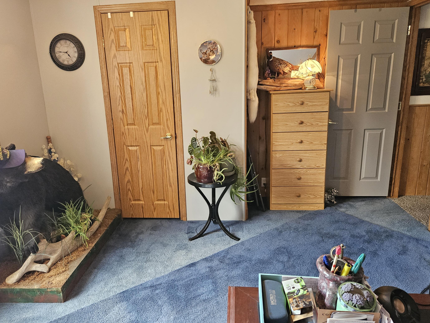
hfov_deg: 69.4
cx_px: 206
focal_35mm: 25
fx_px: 311
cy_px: 155
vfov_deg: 54.9
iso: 500
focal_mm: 5.4
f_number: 1.8
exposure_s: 1/120
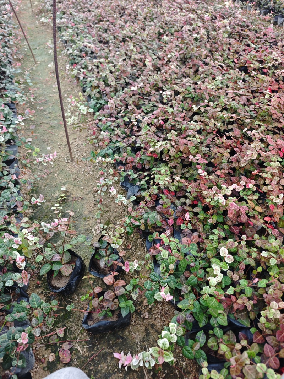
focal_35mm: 23
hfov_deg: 58.9
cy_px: 190
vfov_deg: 73.9
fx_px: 252
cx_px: 142
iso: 640
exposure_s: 1/33.3
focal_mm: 6.55
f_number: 1.6
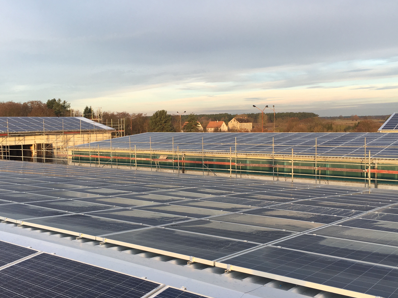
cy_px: 150
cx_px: 197
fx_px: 414
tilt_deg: -3.8
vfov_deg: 39.7
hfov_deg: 51.4
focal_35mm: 36
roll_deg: +1.2
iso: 25
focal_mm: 4.15
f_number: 2.2
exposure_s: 1/269
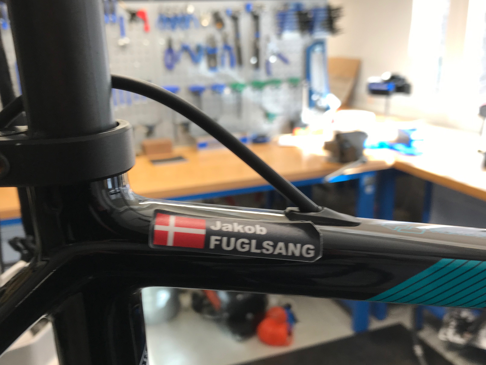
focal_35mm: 35
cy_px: 202
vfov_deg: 40.6
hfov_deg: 52.6
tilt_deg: -18.8
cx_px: 236
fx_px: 491
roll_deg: +1.9
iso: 25
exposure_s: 1/50
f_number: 1.8
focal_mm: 3.99
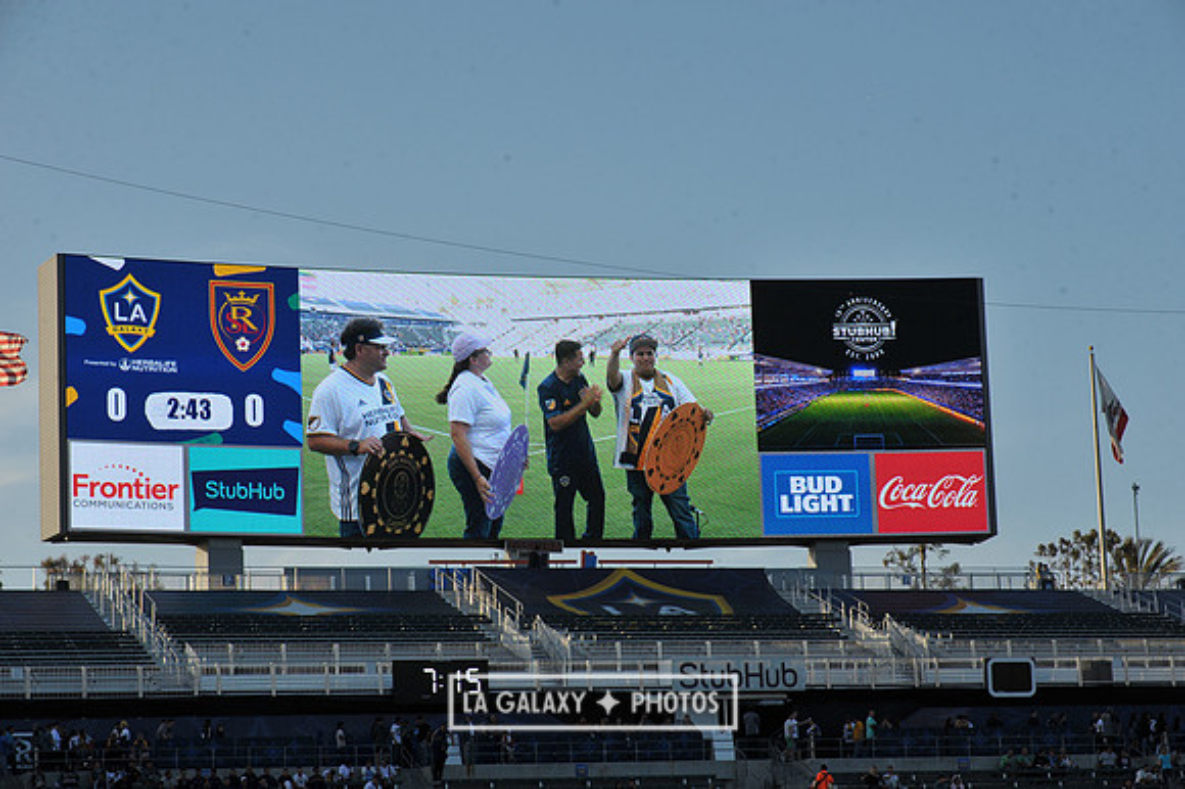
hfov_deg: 19.5
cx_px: 592
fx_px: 3454
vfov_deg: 13.0
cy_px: 394
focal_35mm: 105
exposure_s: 1/500
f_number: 11
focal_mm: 105
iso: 400
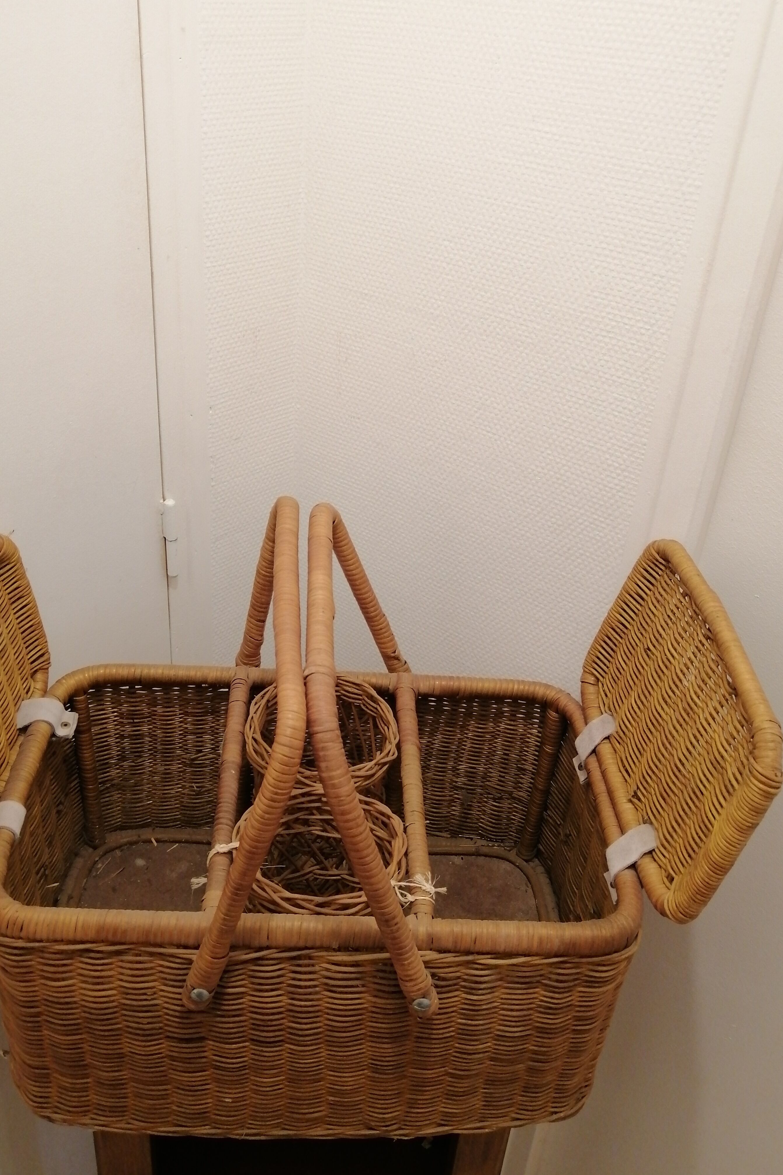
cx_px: 360
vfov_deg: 60.3
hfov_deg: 42.3
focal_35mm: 31
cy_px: 565
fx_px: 1011
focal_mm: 3.96
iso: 320
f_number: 1.8
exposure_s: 1/33.3
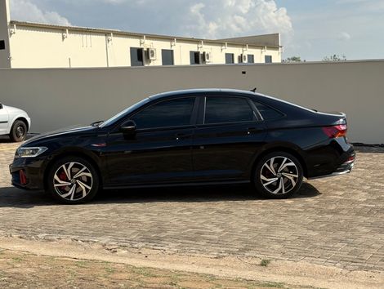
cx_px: 192
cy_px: 144
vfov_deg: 30.3
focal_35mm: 48
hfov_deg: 39.6
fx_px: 533
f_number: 1.78
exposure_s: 1/3378
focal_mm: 6.76
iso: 100
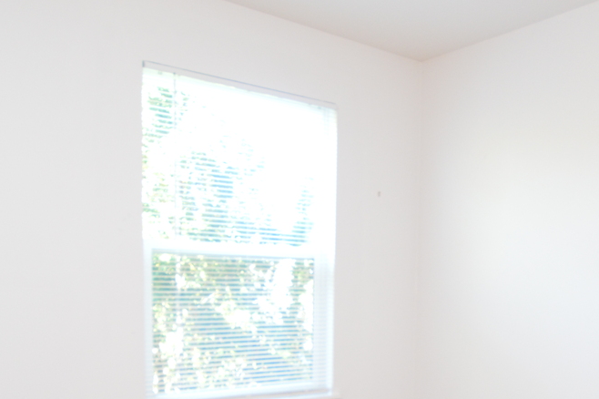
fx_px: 615
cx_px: 379
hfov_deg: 51.3
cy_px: 353
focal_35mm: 37
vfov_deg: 34.1
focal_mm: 10
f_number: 3.5
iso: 720
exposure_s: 1/60
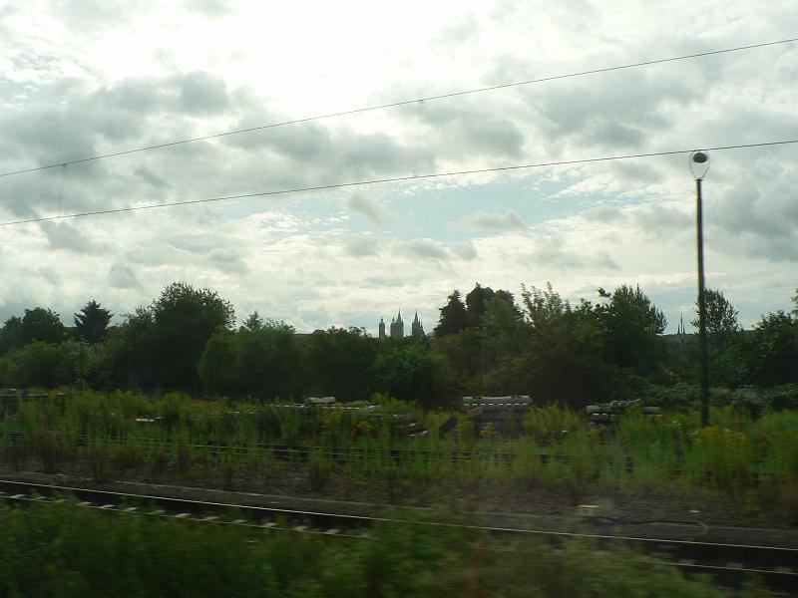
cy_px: 299
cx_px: 399
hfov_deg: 51.4
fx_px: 830
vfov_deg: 39.7
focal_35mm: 36
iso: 80
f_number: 4.5
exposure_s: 1/400
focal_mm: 6
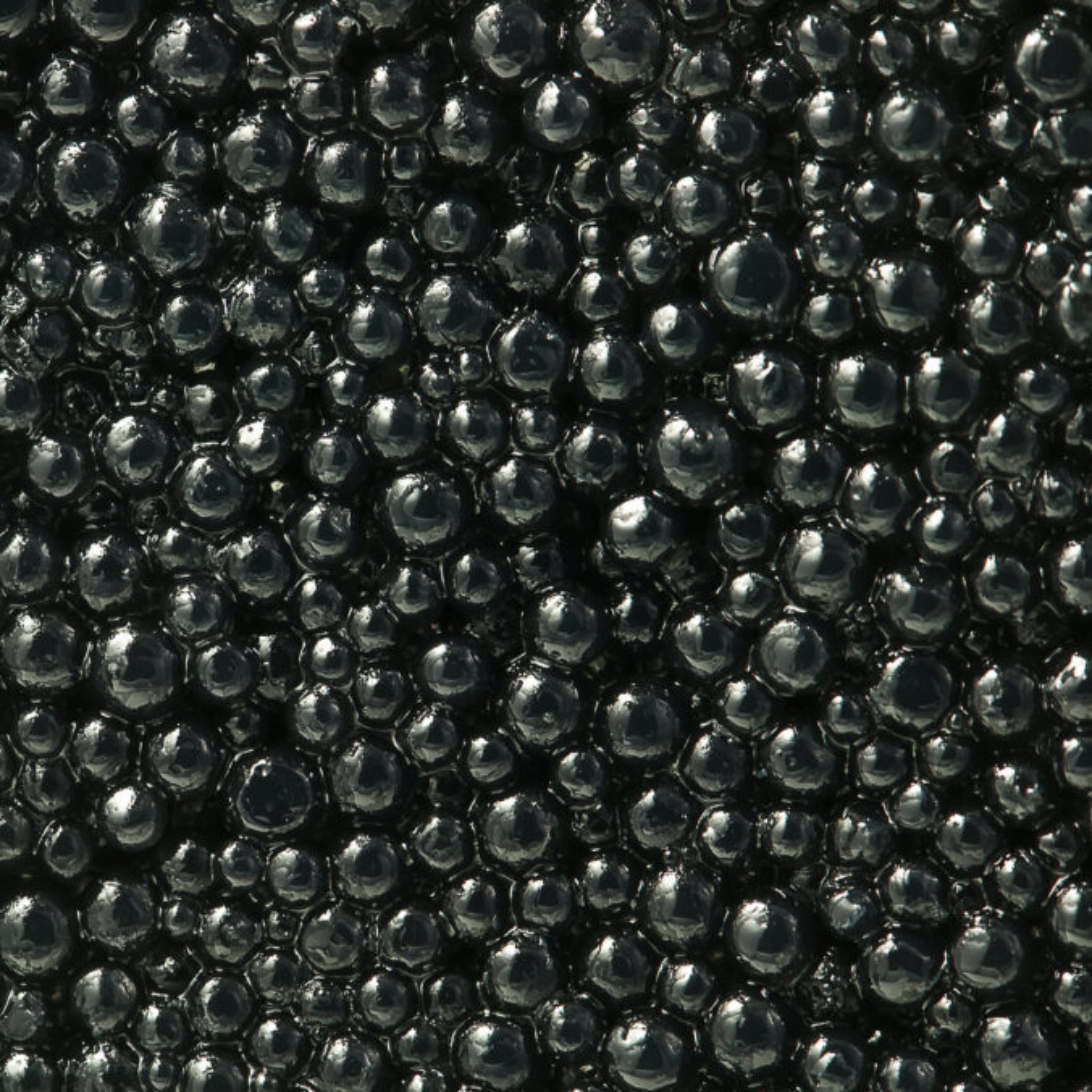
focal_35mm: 203
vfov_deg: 8.6
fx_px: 7232
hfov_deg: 8.6
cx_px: 309
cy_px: 544
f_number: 11
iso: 200
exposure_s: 1/3.33
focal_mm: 105
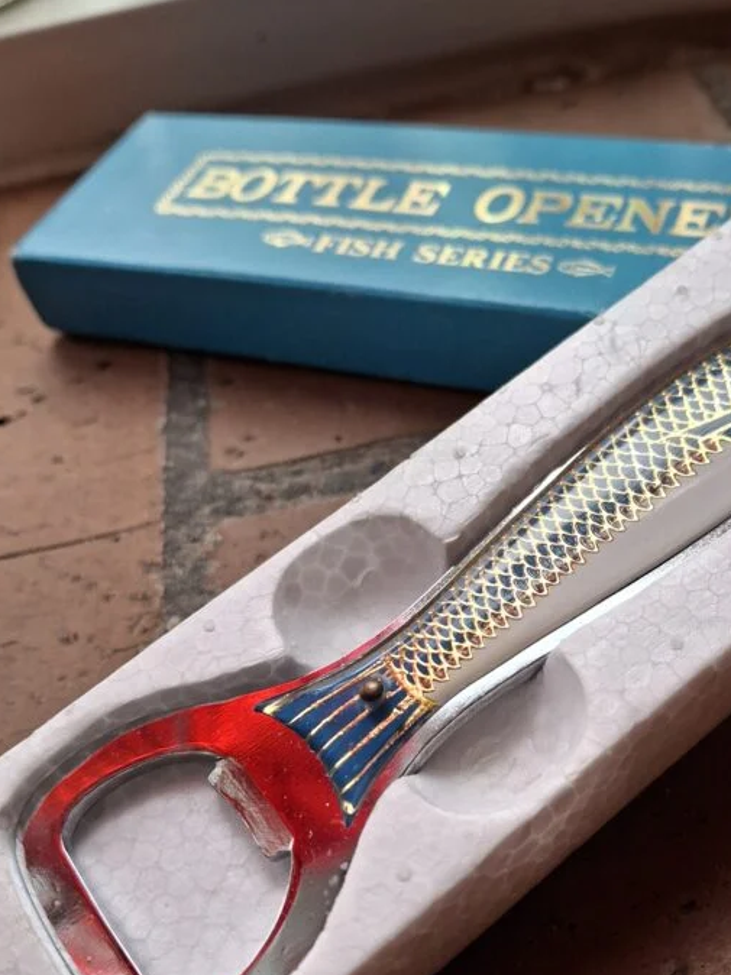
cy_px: 602
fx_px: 1071
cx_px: 491
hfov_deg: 37.3
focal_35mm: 38
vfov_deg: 48.6
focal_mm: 4.69
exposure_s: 1/100
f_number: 1.8
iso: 50
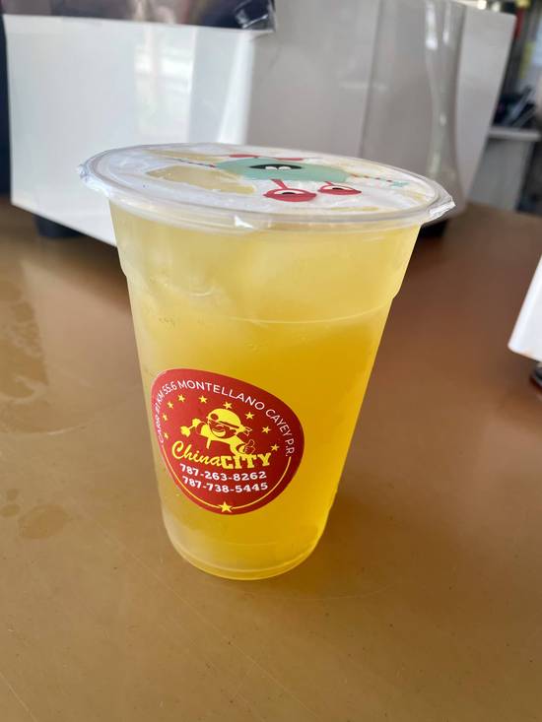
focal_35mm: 26
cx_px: 271
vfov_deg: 67.3
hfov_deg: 53.1
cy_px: 361
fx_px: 543
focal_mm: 4.2
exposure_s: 1/121
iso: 50
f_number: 1.6
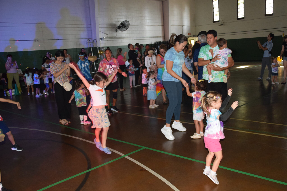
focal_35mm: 38
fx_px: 299
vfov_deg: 35.5
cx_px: 144
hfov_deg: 51.3
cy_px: 96
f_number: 3.8
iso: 2000
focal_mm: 25
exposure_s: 1/60
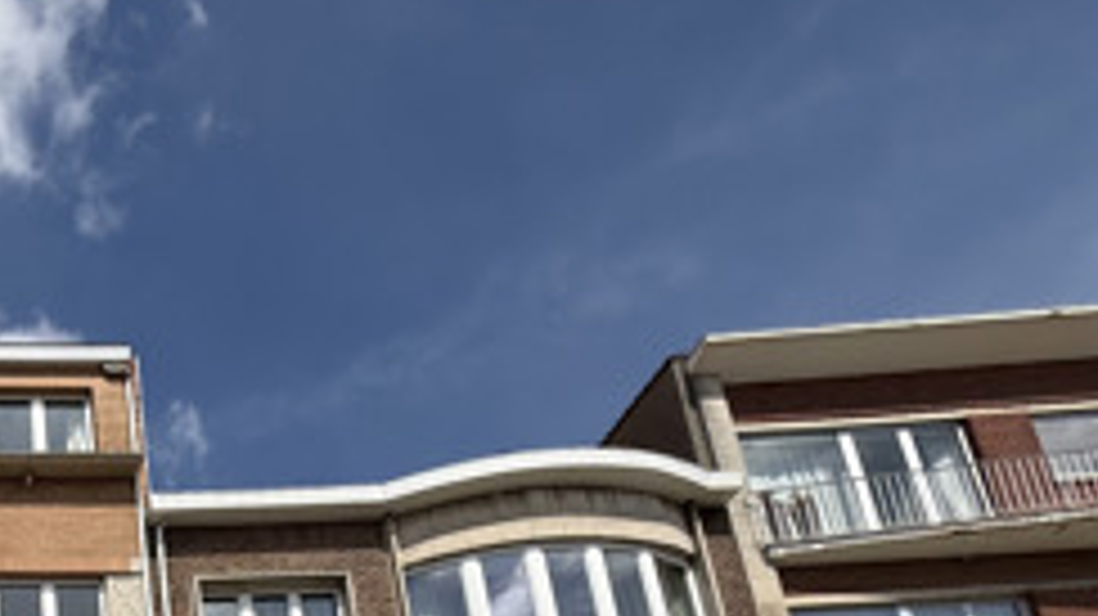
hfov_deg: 40.5
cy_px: 940
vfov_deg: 23.4
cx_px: -117
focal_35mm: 40
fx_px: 1164
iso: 50
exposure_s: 1/5618
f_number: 2.2
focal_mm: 2.22
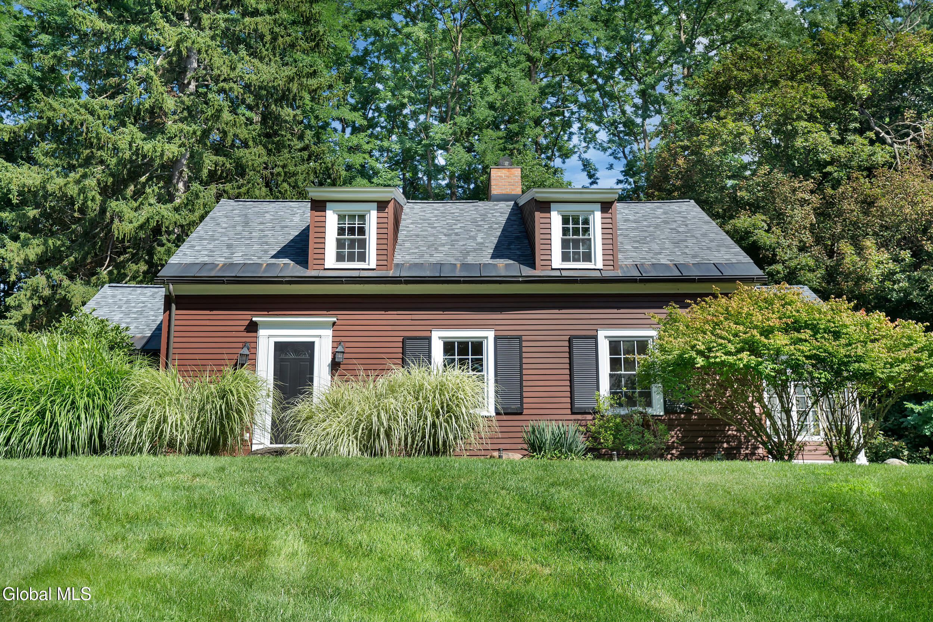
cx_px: 466
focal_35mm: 35
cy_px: 311
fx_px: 907
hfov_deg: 54.4
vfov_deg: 37.9
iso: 250
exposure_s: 1/1000
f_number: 4
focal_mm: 35
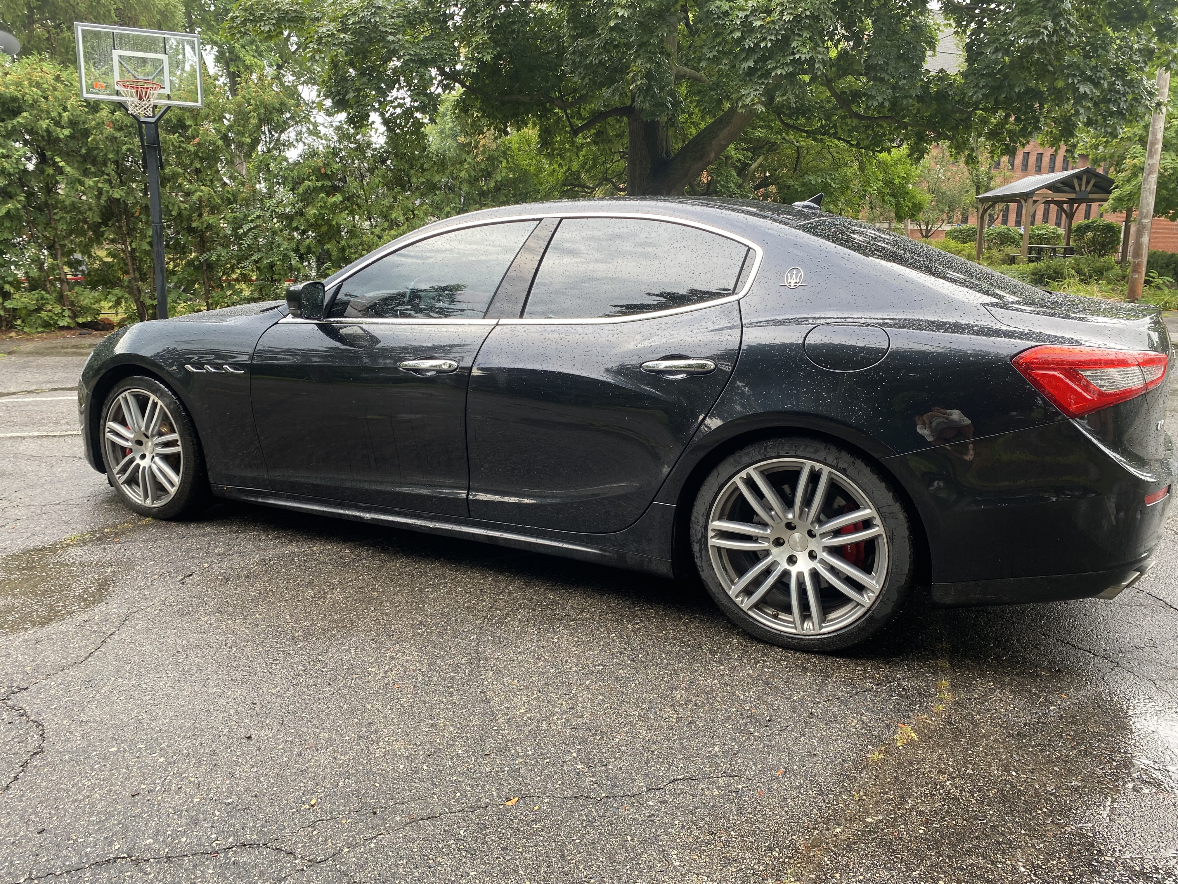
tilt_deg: -12.9
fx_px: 885
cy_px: 442
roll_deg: -2.2
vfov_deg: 53.1
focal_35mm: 26
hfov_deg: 67.3
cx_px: 589
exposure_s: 1/122
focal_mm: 4.25
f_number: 1.8
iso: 32
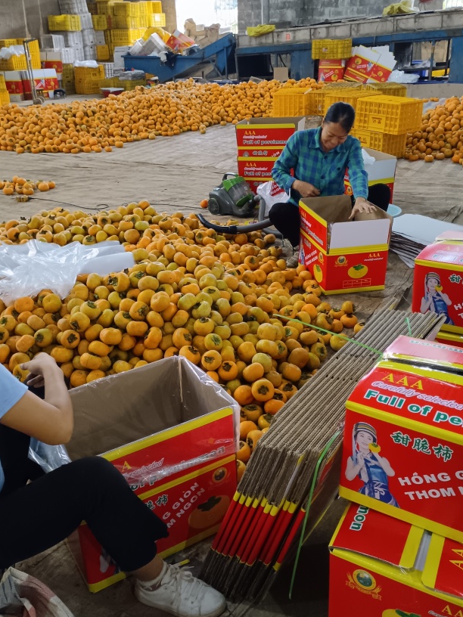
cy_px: 307
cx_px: 232
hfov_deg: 41.8
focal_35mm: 34
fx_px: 606
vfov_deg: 54.0
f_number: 1.8
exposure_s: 1/100
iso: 2280
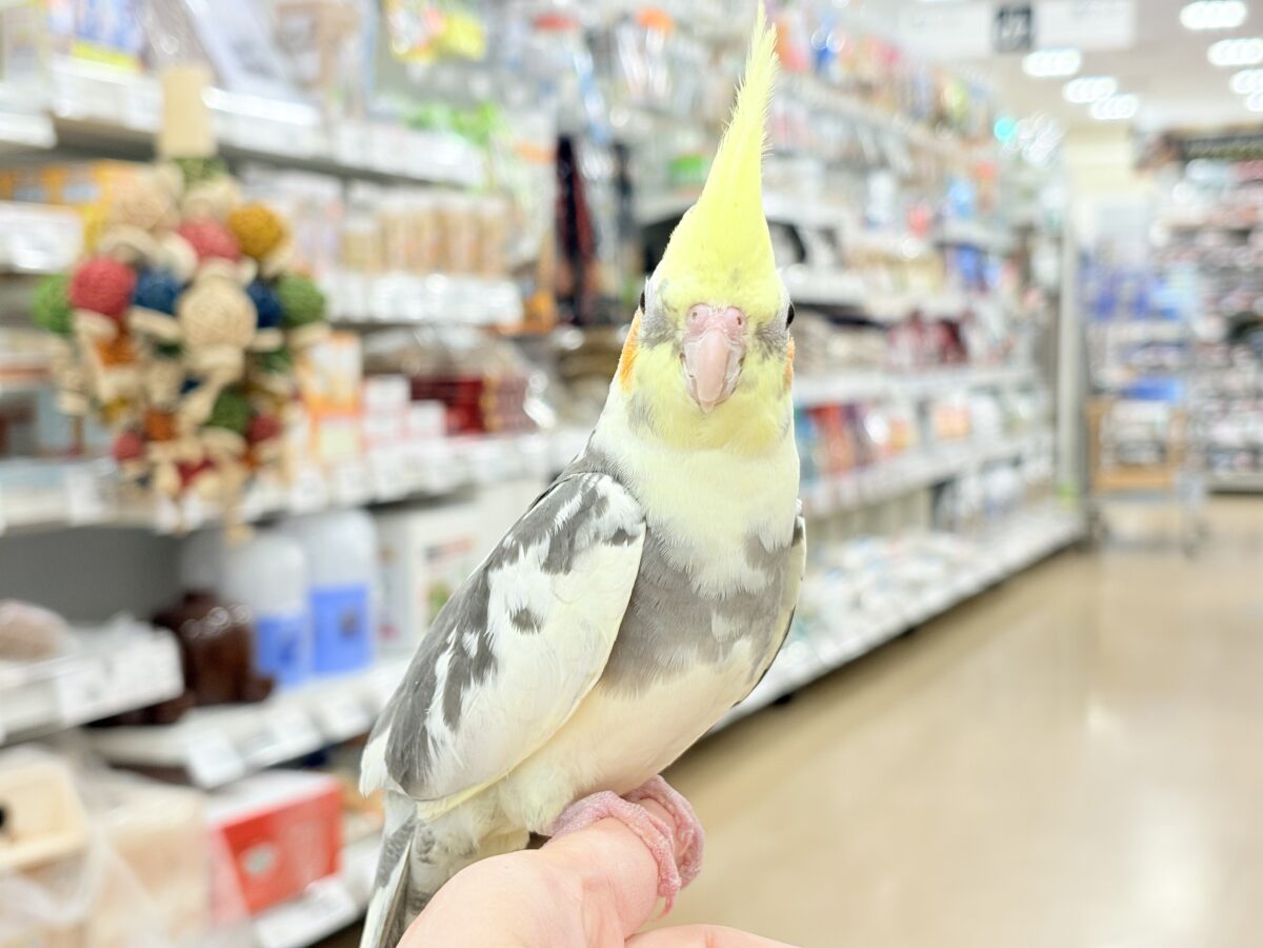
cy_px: 474
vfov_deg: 28.0
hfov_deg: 36.8
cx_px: 632
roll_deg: +1.0
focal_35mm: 52
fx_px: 1897
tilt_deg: -3.2
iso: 50
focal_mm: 5.96
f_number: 1.6
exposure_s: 1/50
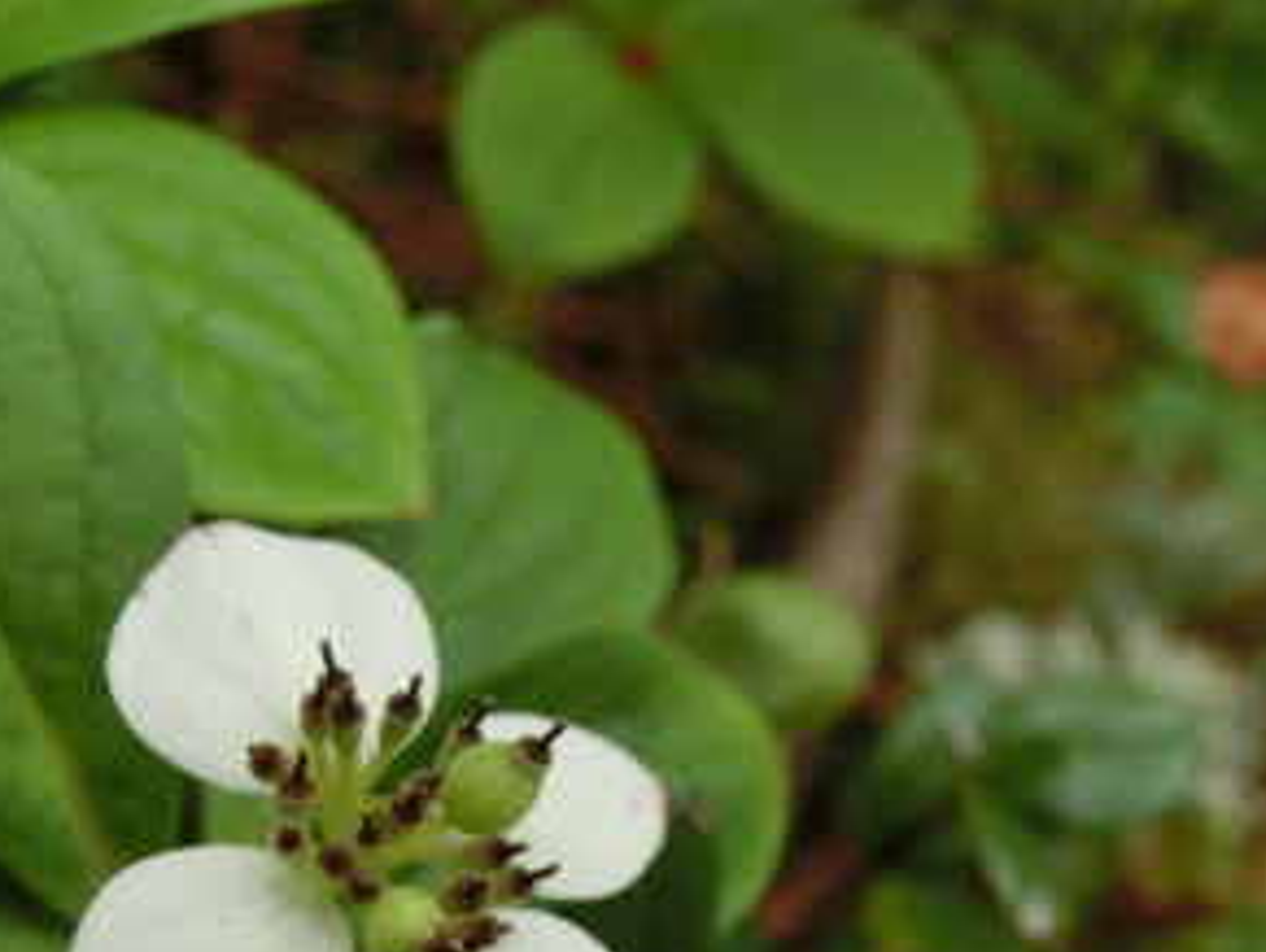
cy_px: 699
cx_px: 607
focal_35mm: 59
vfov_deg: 24.6
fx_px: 2160
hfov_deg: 32.7
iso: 100
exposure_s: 1/125
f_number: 3.9
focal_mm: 6.67
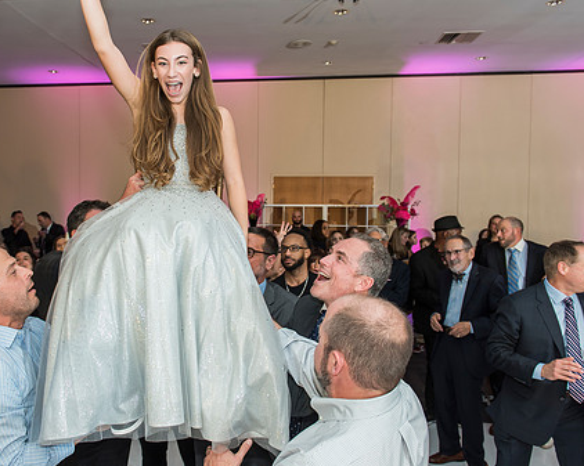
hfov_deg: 56.5
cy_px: 223
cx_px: 216
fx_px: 535
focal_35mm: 31
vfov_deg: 47.1
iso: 1000
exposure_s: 1/100
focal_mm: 24
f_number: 4
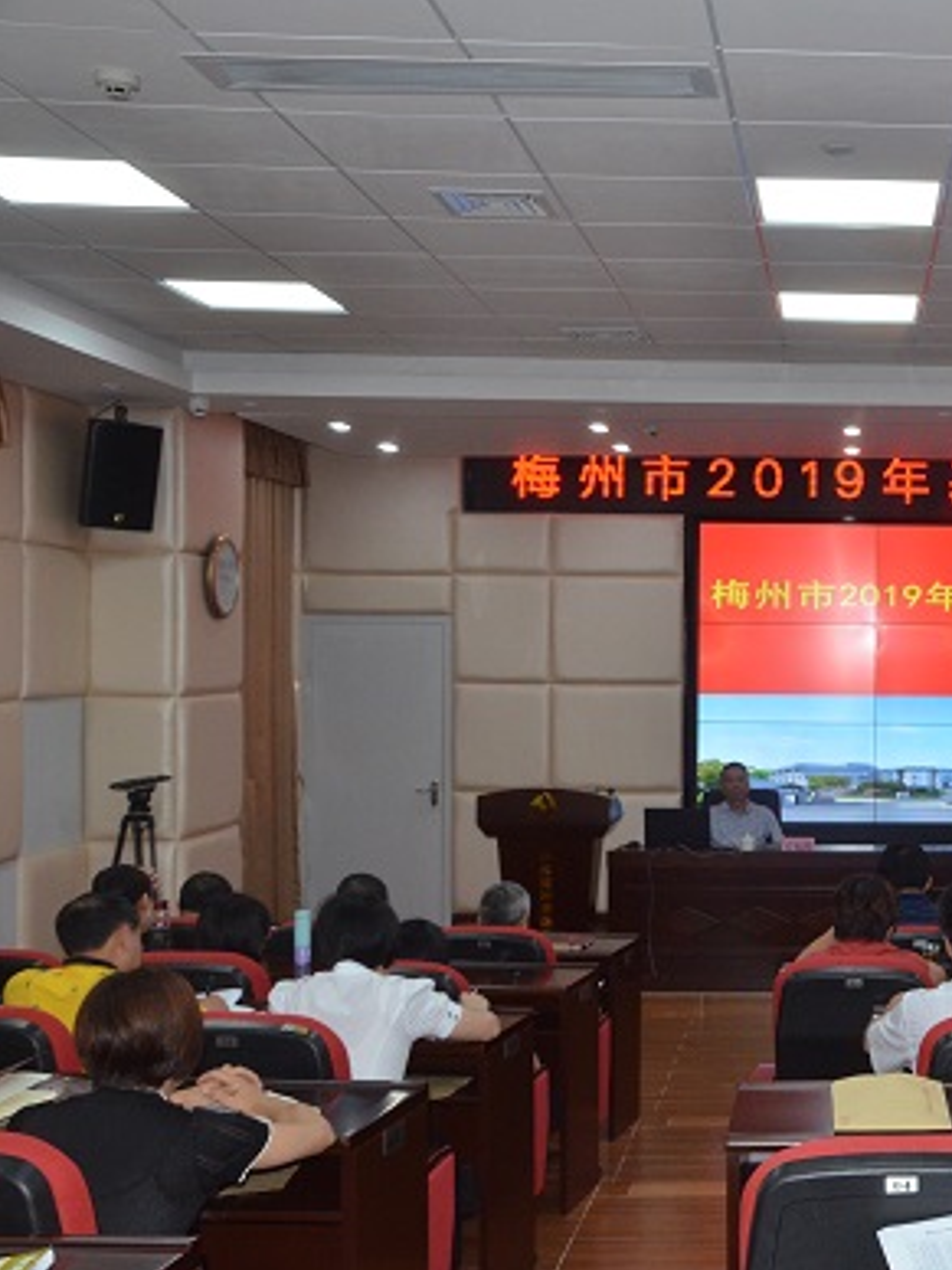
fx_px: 1797
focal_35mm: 49
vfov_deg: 38.9
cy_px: 640
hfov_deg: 27.7
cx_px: 978
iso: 1600
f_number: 5.6
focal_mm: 22
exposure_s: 1/125
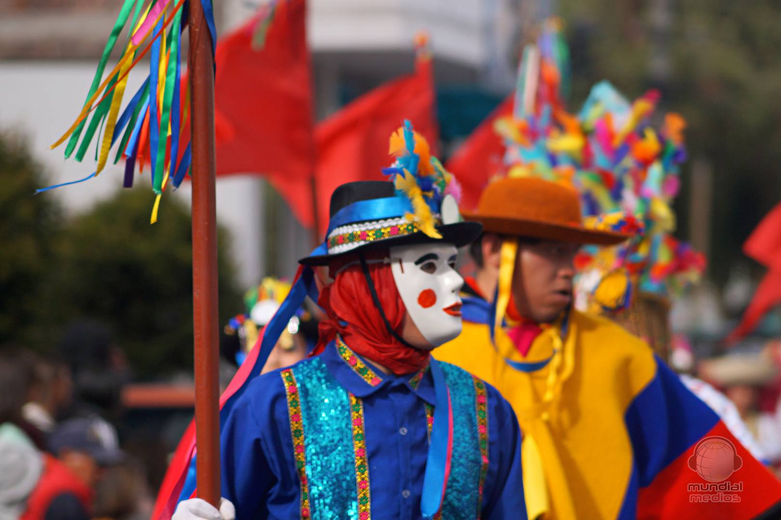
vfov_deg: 4.6
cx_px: 390
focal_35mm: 300
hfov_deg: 6.9
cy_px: 260
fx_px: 6505
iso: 200
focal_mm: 200
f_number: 5.6
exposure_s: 1/320
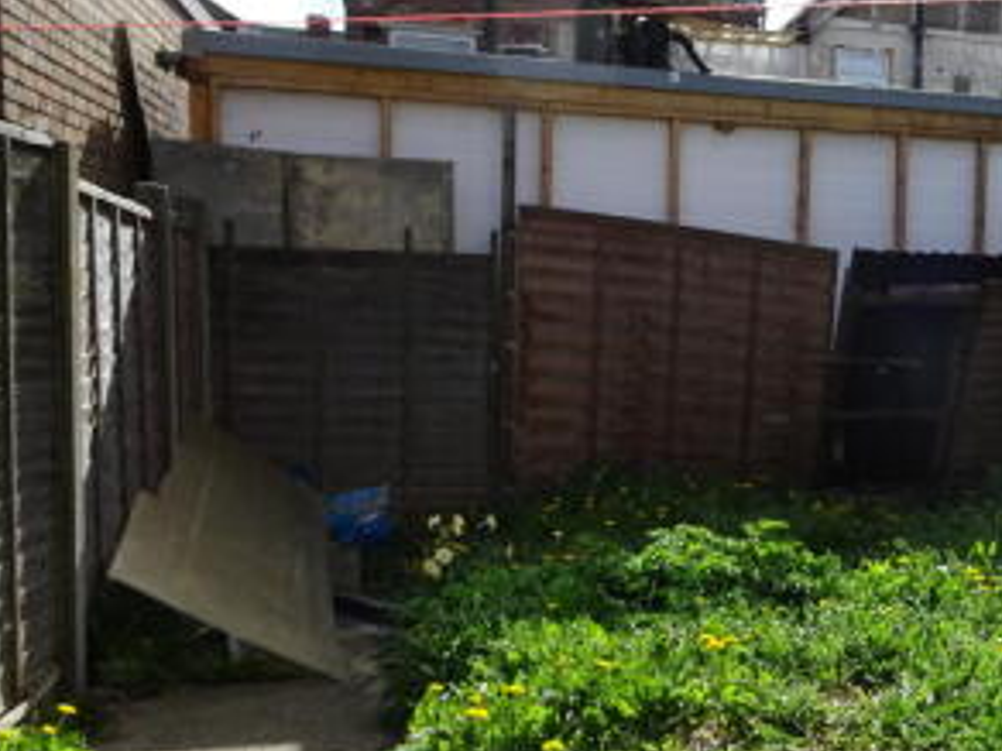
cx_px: 939
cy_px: 441
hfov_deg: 36.7
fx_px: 1389
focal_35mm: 48
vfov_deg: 30.2
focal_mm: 4.1
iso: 80
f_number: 3.5
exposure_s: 1/640
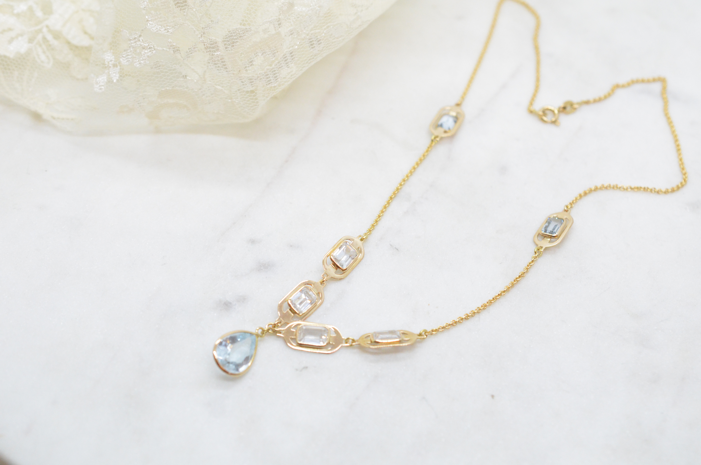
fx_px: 1166
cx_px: 350
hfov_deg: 33.5
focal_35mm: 60
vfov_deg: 22.5
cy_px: 232
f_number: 6.3
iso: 4000
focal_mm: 40
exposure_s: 1/1000
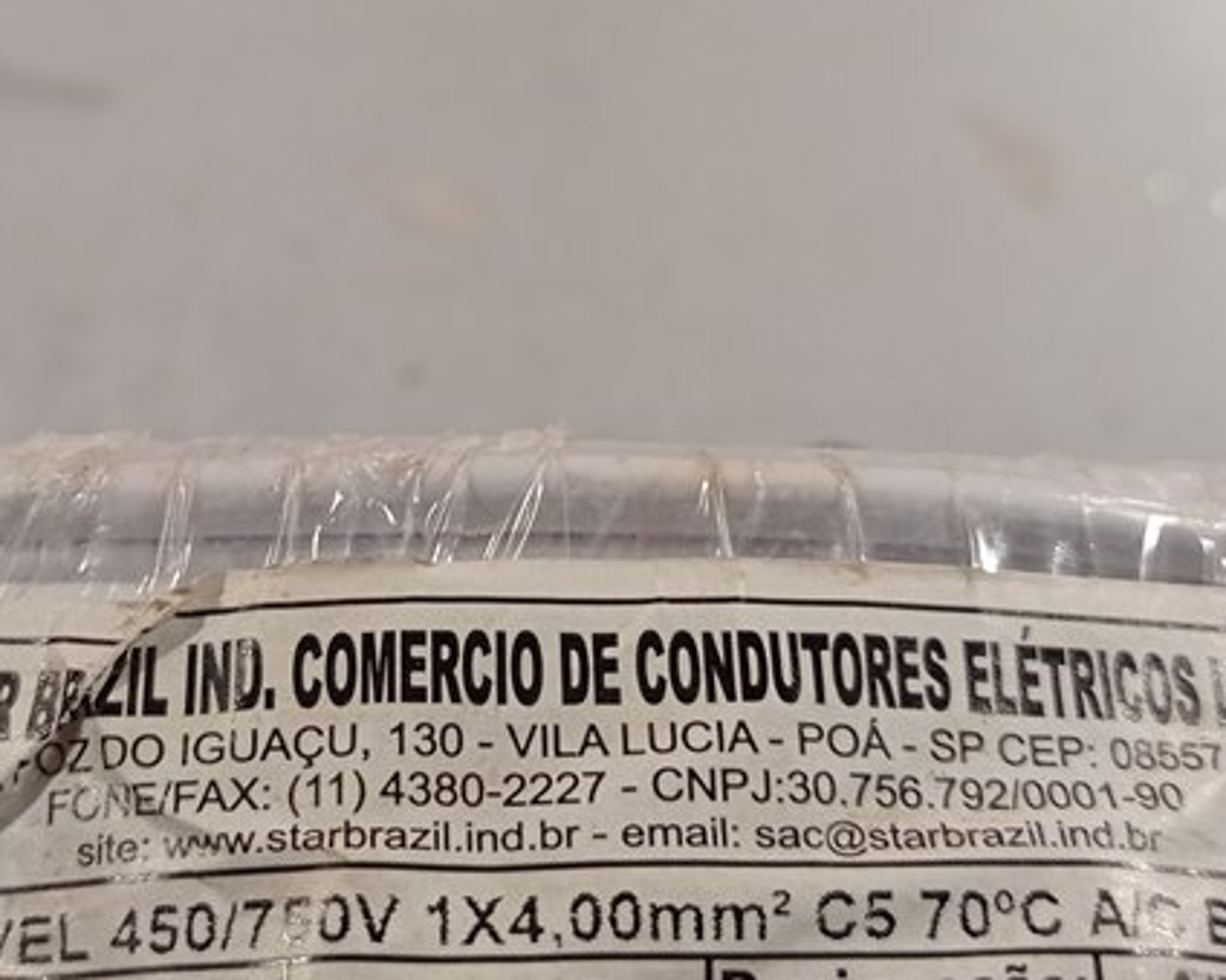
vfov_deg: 23.0
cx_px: 474
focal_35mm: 66
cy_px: 306
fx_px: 2394
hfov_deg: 28.6
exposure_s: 1/123
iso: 101
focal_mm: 4.7
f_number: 1.79
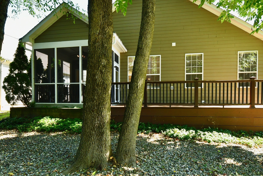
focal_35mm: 24
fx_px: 175
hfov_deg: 73.7
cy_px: 104
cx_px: 124
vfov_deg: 52.8
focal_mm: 14
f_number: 7.1
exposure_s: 1/160
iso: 640
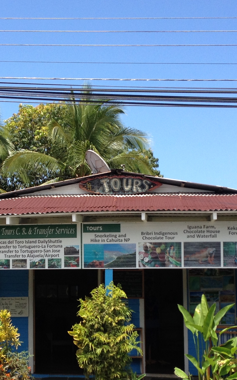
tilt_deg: -0.5
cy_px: 252
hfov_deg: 18.0
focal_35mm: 72
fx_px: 744
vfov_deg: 28.4
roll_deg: +0.7
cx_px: 73
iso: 50
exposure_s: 1/1104
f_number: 2.4
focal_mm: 4.28
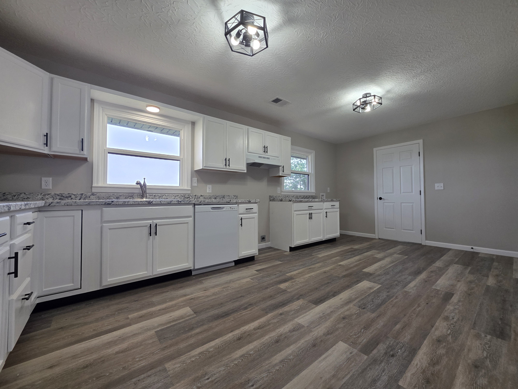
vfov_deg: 89.9
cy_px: 194
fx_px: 195
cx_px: 259
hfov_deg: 106.2
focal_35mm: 13
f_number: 1.9
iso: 125
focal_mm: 2.2
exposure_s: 1/120
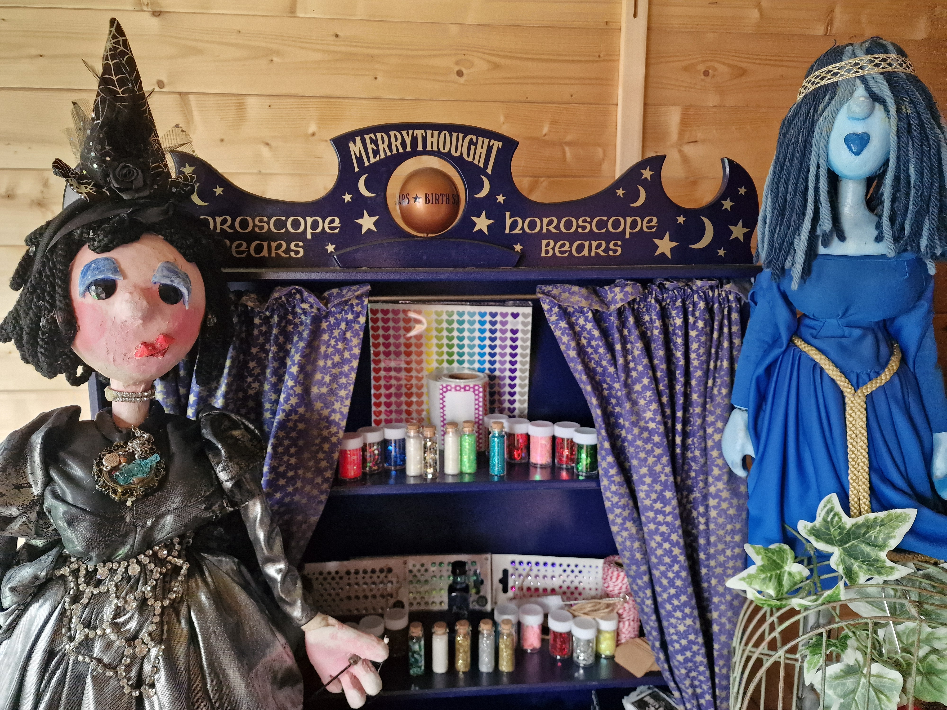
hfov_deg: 73.9
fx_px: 629
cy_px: 355
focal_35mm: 23
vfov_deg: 58.9
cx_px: 474
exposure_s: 1/120
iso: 800
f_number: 1.8
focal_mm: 6.4
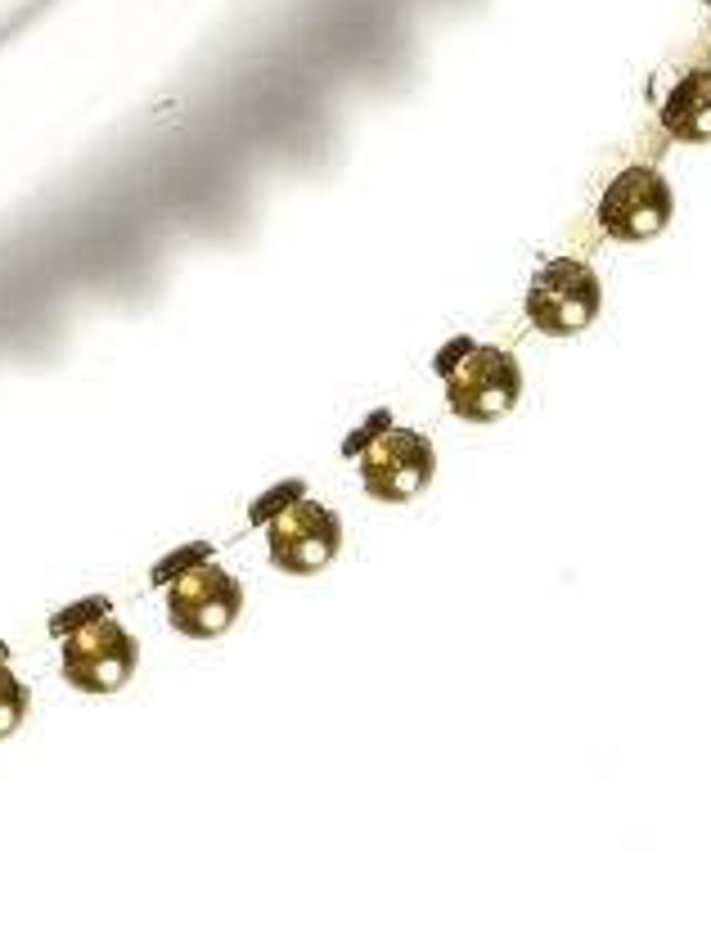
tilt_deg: -84.3
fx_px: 3454
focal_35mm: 126
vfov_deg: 13.8
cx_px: -531
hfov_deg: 11.0
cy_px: -806
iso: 80
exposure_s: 1/120
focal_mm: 5.7
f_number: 1.5
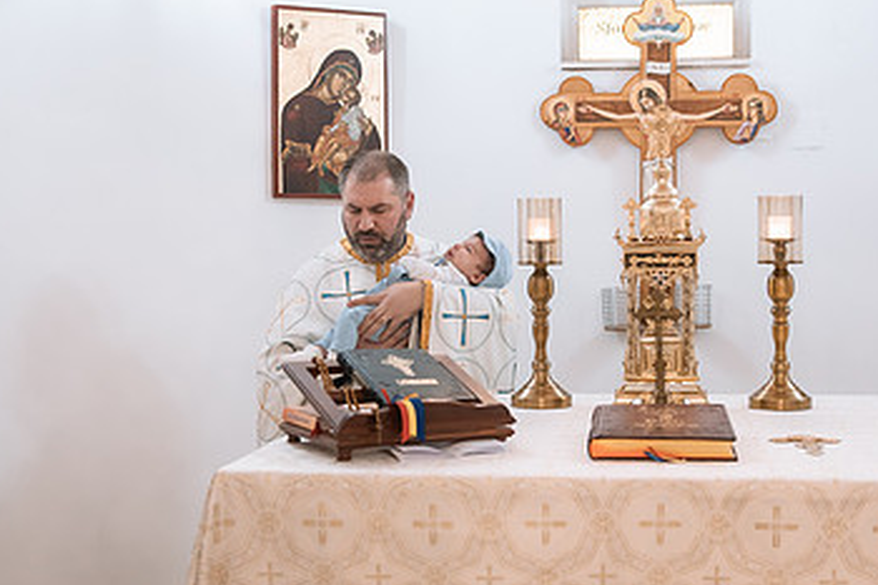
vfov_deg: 23.0
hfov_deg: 33.9
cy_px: 306
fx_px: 1438
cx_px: 476
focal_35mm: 59
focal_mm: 32
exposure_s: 1/125
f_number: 2.8
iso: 800
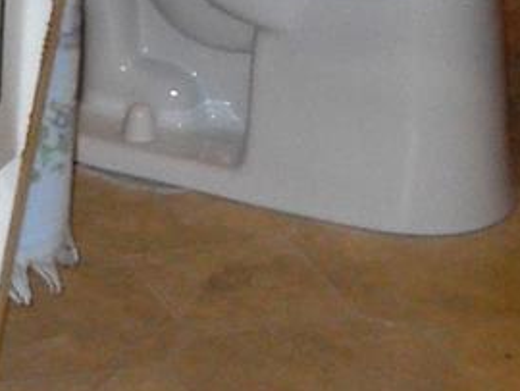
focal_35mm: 219
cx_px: -50
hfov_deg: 9.0
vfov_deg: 6.6
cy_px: -314
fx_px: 3293
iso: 100
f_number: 2.8
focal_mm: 6.3
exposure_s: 1/45
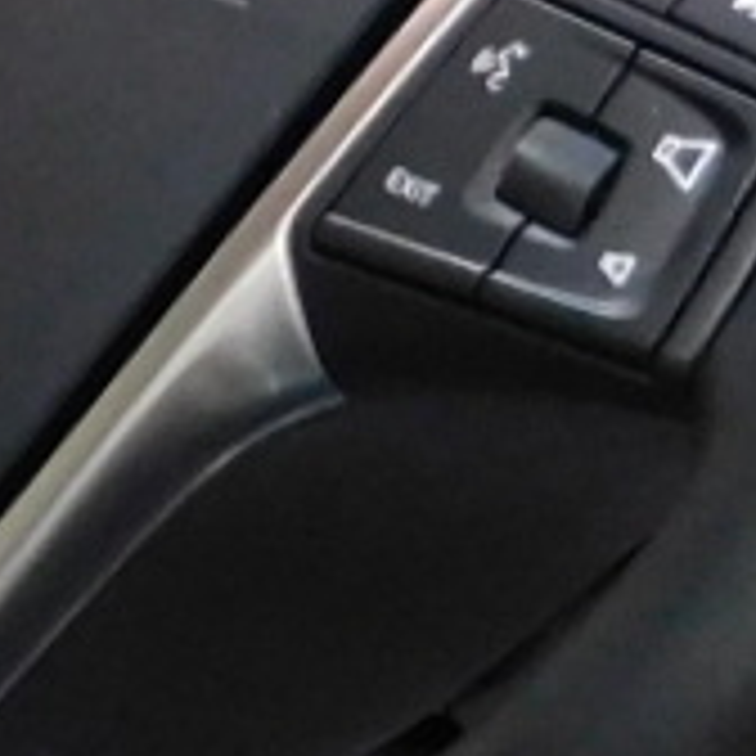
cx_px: -1386
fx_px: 4793
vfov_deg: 9.0
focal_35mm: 194
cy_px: 756
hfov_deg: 8.0
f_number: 3
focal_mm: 4
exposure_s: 1/10
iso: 400
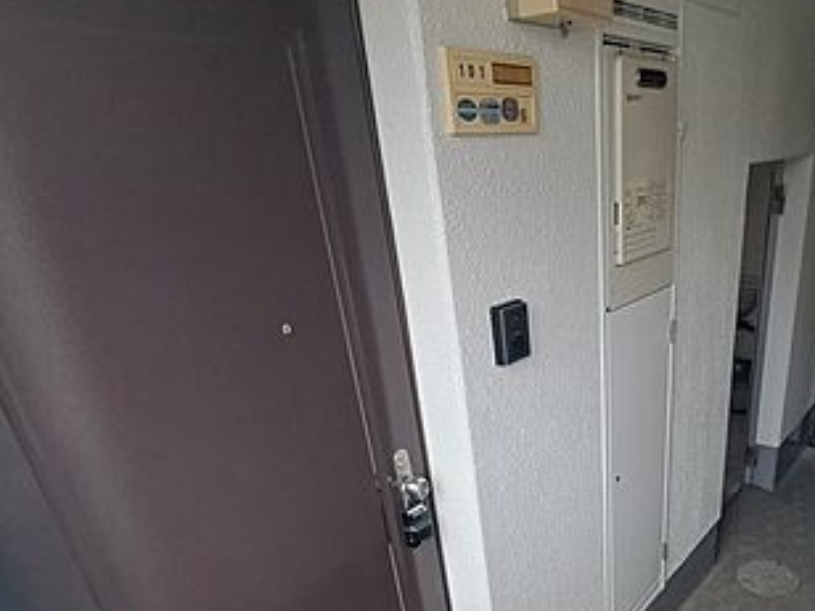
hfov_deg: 62.3
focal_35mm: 27
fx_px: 636
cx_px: 593
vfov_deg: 47.7
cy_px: 513
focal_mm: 1.74
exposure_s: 1/100
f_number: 2.2
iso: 50
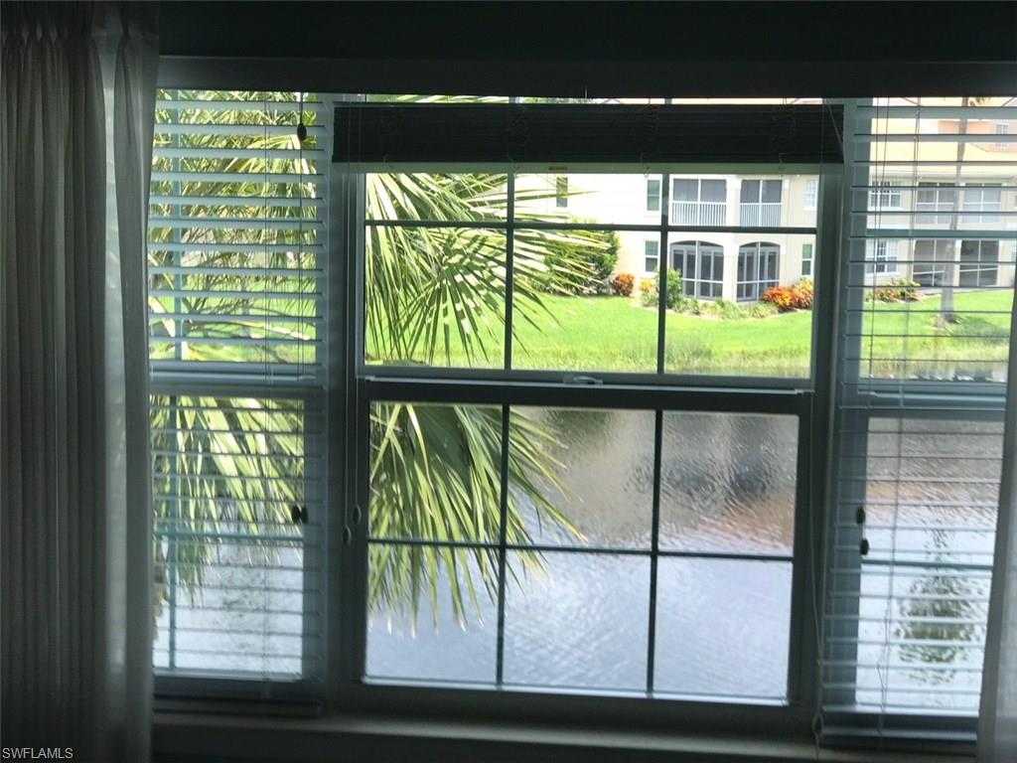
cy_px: 382
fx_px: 1675
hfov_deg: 33.8
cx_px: 508
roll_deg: -0.4
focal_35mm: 57
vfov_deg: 25.7
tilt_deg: -7.6
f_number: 2.8
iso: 25
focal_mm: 6.6
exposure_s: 1/120
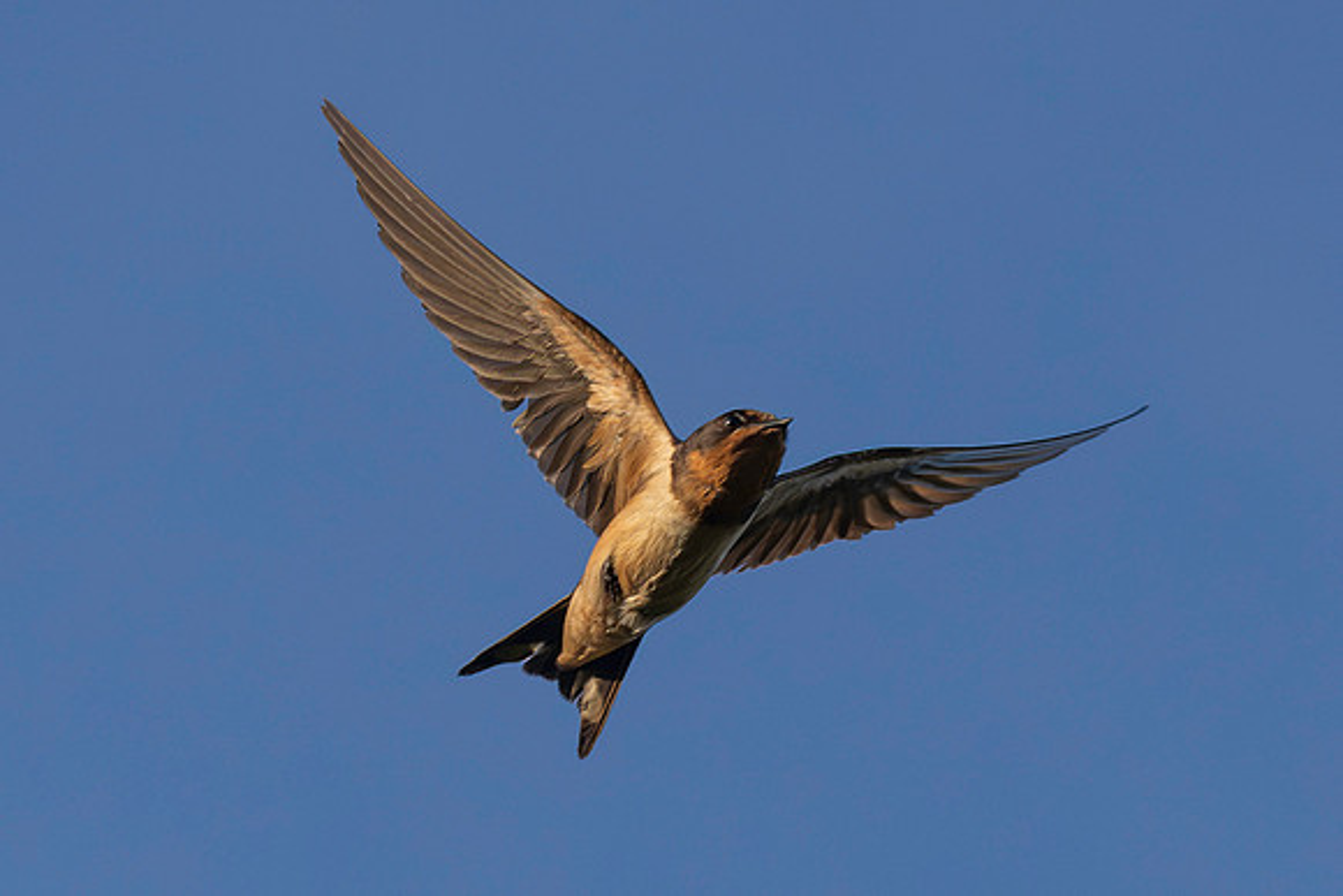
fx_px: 24742
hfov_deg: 3.1
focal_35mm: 663
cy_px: 1212
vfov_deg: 2.1
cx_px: 281
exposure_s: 1/3200
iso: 800
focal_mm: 180
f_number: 6.3
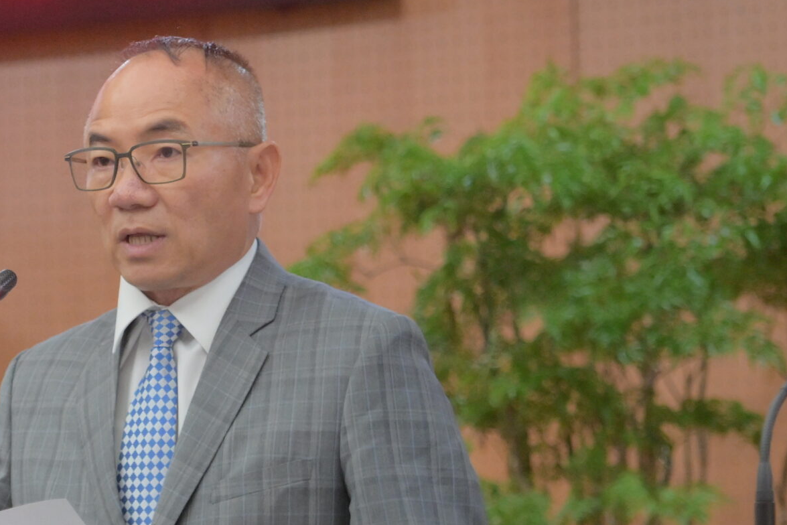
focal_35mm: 379
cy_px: 337
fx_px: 8287
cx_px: 19
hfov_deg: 5.4
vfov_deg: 3.6
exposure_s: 1/200
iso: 1250
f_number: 3.2
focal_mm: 116
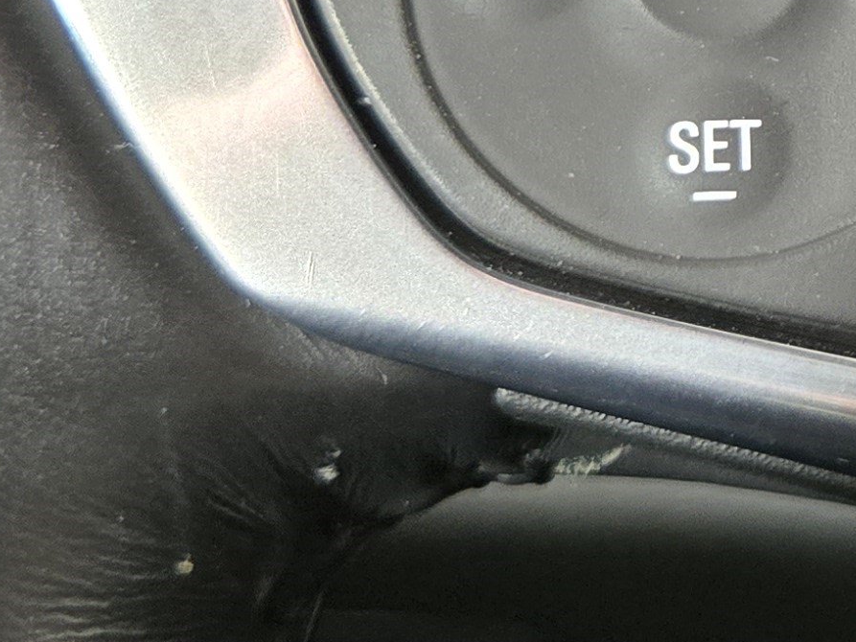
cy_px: -160
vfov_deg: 13.9
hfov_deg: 17.6
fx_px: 2547
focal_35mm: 103
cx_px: 1172
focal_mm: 5.4
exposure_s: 1/120
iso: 1000
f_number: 1.8
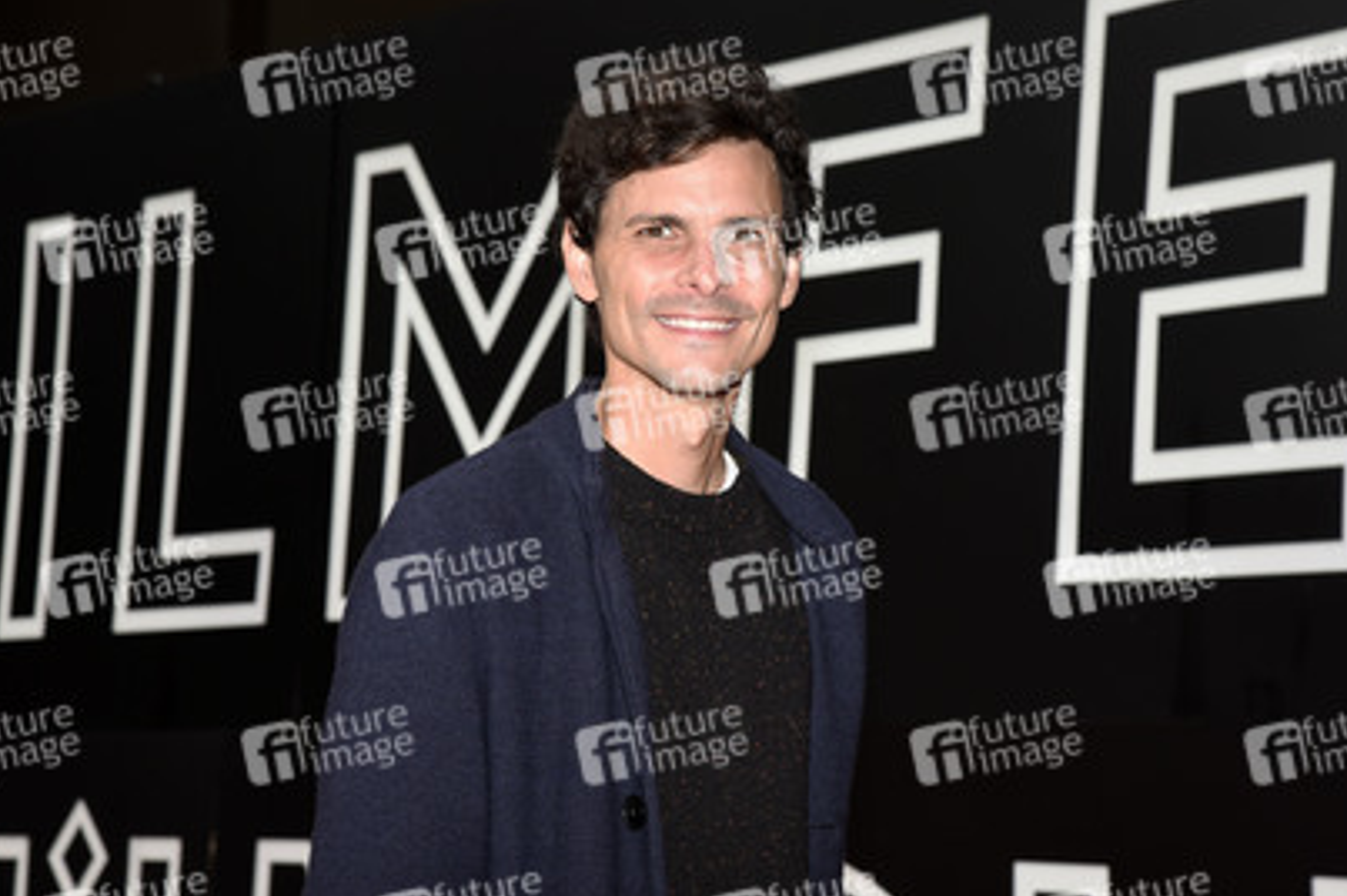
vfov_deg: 13.3
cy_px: 495
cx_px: 707
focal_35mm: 103
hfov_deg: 19.8
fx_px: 3851
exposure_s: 1/160
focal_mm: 92
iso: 800
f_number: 8
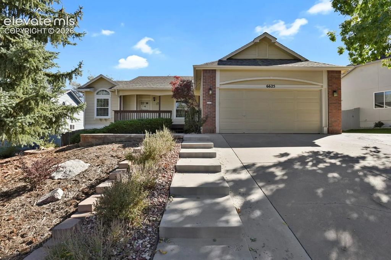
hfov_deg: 93.3
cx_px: 196
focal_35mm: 17
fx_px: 184
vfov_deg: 70.3
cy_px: 130
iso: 250
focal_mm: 17
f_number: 8
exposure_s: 1/80
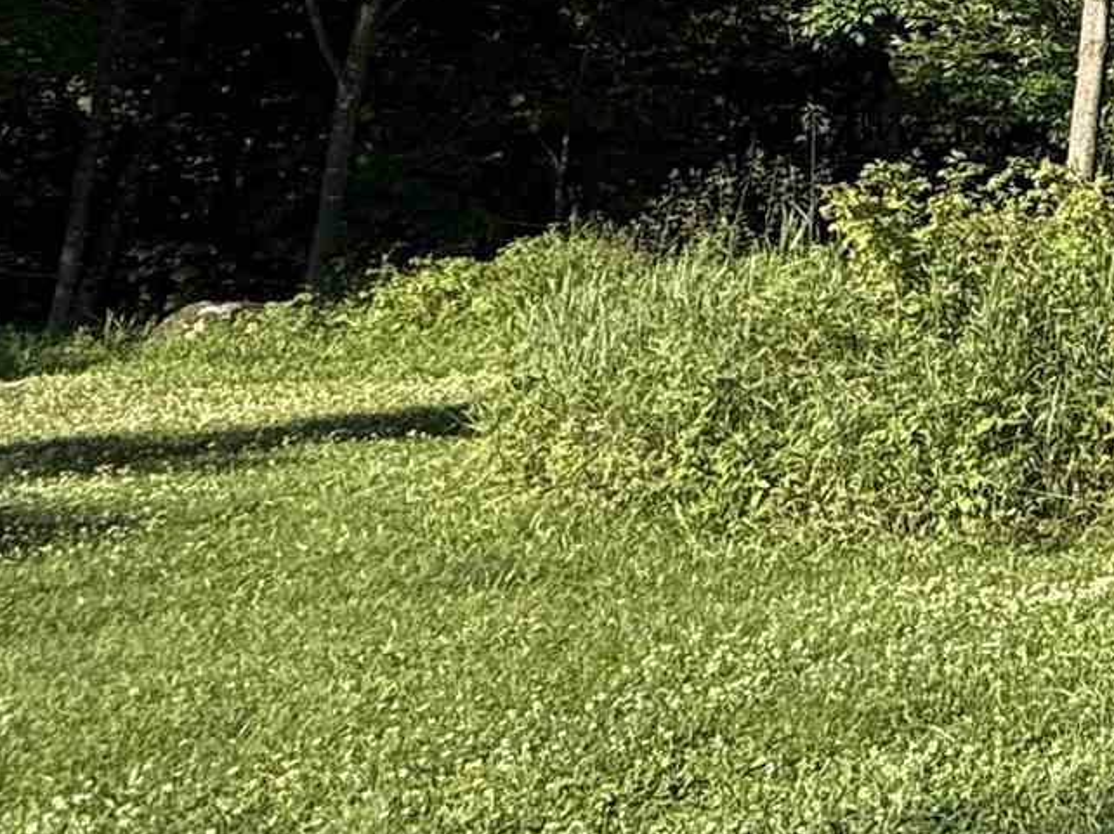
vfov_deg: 19.6
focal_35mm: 67
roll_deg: -0.2
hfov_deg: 20.2
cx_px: 2041
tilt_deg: +12.0
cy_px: -345
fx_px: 2155
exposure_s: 1/1105
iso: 50
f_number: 2.2
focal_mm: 2.22
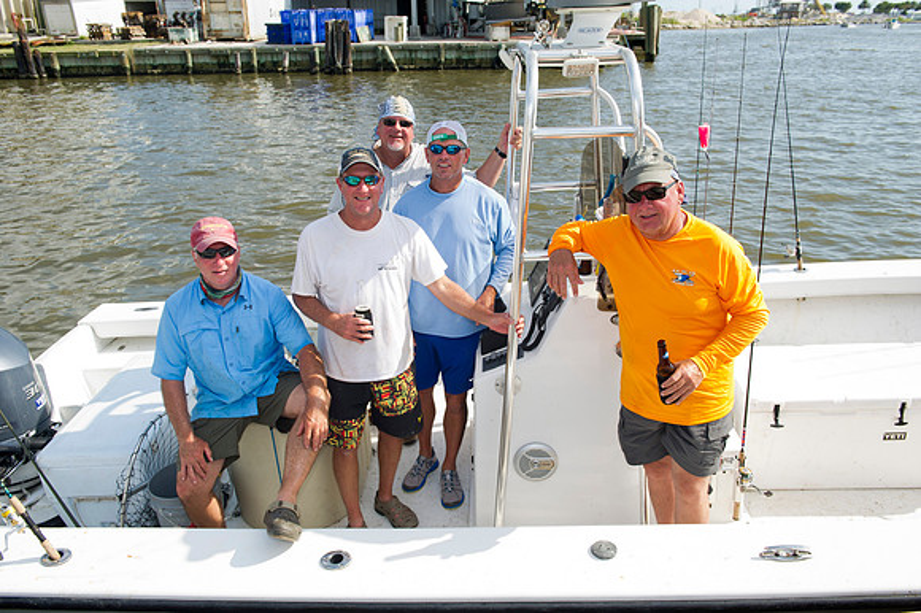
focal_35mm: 29
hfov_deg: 63.7
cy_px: 306
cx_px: 460
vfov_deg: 44.9
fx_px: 741
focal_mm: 29
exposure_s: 1/250
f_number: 8
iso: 125
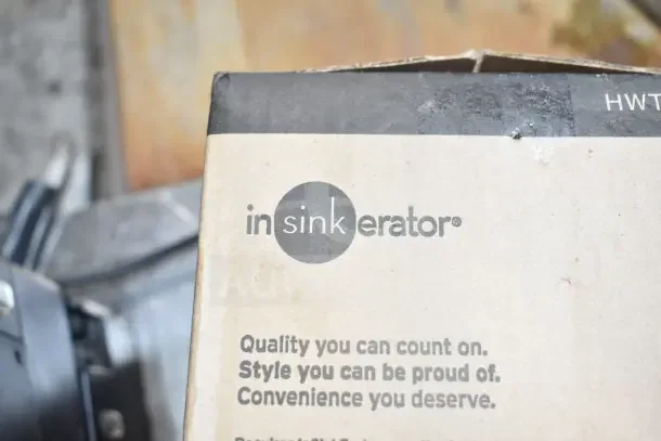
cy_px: 220
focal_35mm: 39
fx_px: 716
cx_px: 330
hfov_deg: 49.5
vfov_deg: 34.2
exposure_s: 1/100
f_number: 5
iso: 1600
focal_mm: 26
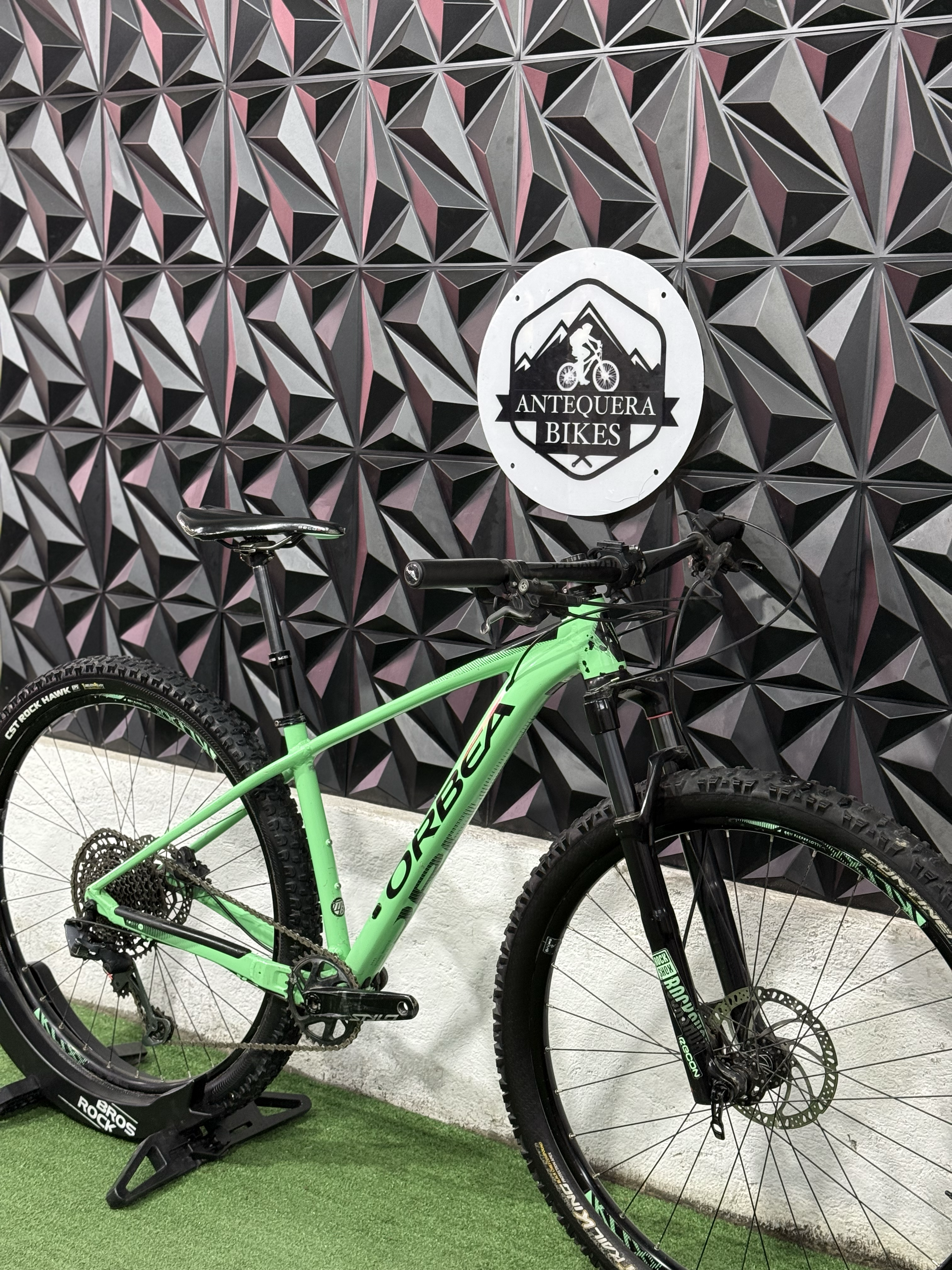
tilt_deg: -6.9
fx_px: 1760
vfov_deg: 39.7
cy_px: 635
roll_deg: -2.7
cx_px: 476
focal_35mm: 48
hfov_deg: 30.3
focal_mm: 6.76
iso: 160
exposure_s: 1/60
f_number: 1.78
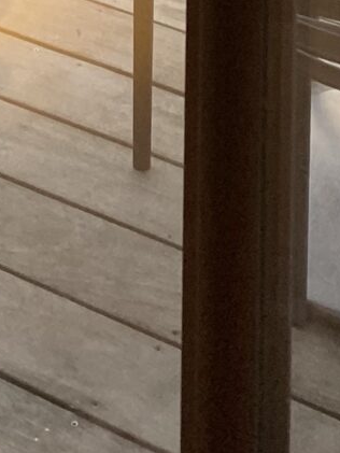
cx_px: 104
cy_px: -829
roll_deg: -0.5
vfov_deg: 10.0
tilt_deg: -2.3
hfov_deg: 9.4
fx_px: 2068
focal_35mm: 158
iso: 80
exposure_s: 1/82
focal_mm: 4.25
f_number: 1.8
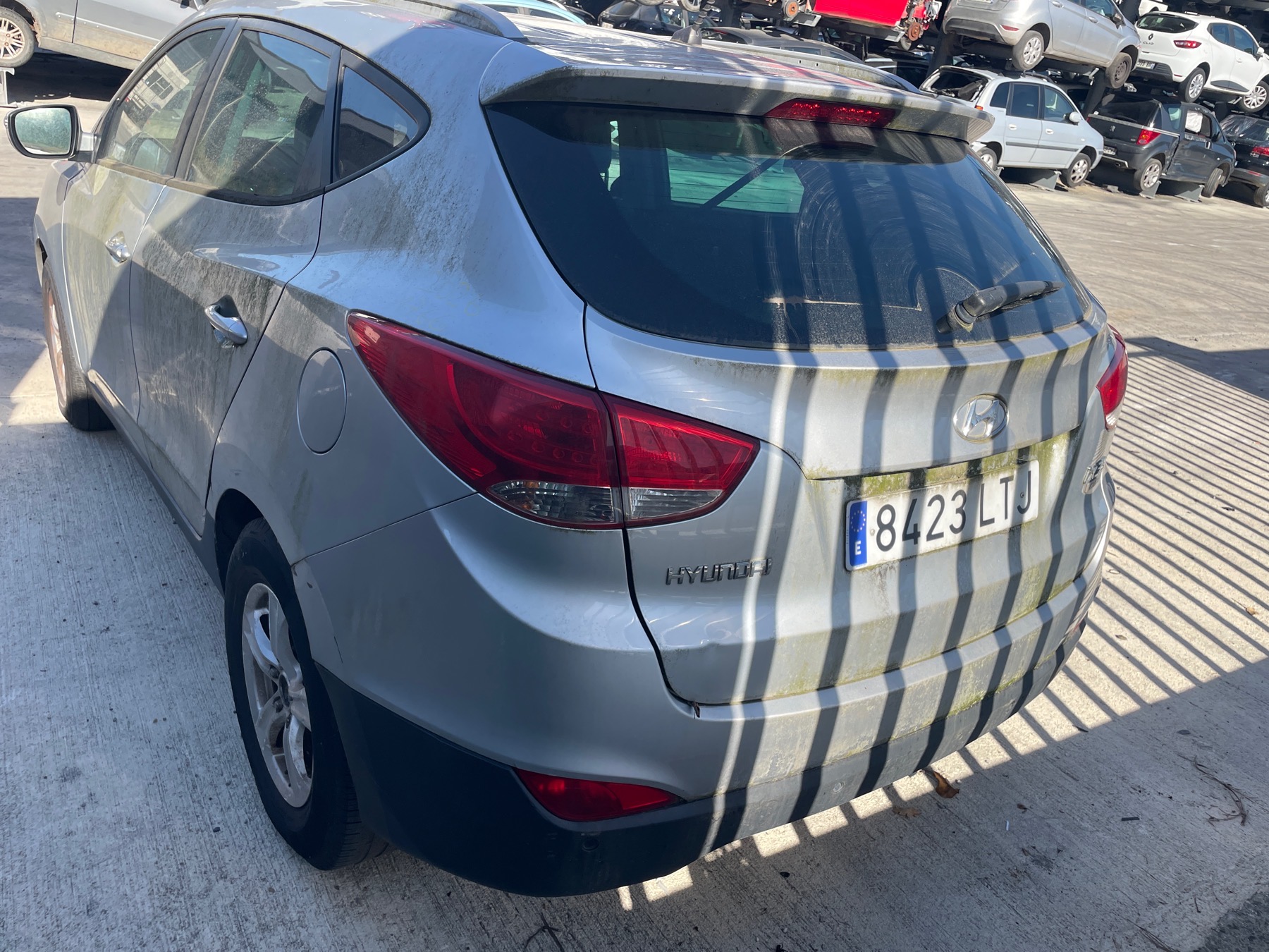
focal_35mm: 26
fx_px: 953
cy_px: 476
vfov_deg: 53.1
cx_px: 634
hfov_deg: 67.3
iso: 32
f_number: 1.6
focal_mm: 4.2
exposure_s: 1/1531
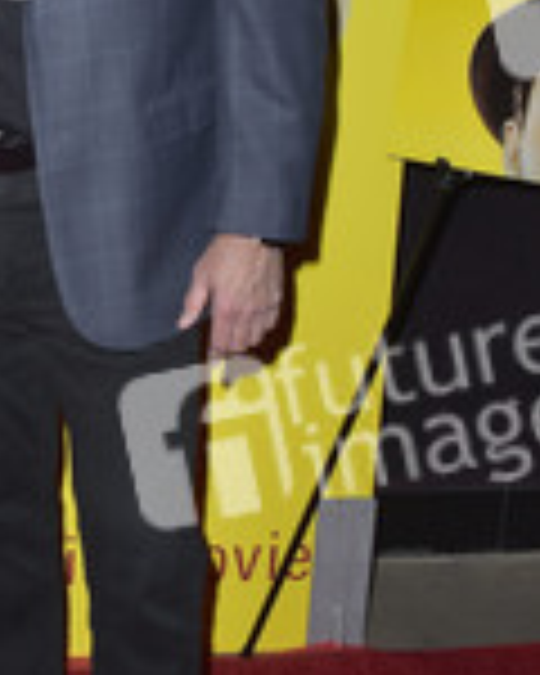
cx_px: -56
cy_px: 198
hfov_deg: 18.4
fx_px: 1598
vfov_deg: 23.7
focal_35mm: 80
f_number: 6.3
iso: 250
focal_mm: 32
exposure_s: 1/250
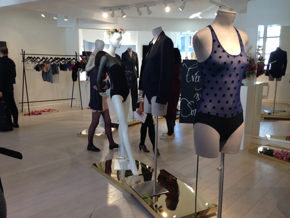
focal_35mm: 33
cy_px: 109
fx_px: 276
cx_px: 145
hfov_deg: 55.4
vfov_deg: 42.9
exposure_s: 1/60
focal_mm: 4.12
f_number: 2.4
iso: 64
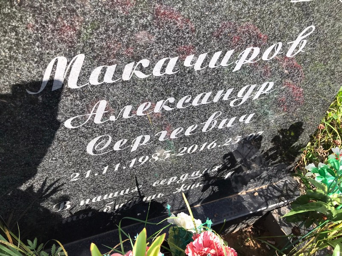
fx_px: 277
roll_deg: -7.6
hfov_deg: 63.4
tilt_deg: -44.5
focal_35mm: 28
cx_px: 171
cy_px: 128
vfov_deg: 49.7
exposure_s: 1/725
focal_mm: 3.99
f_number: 1.8
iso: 20
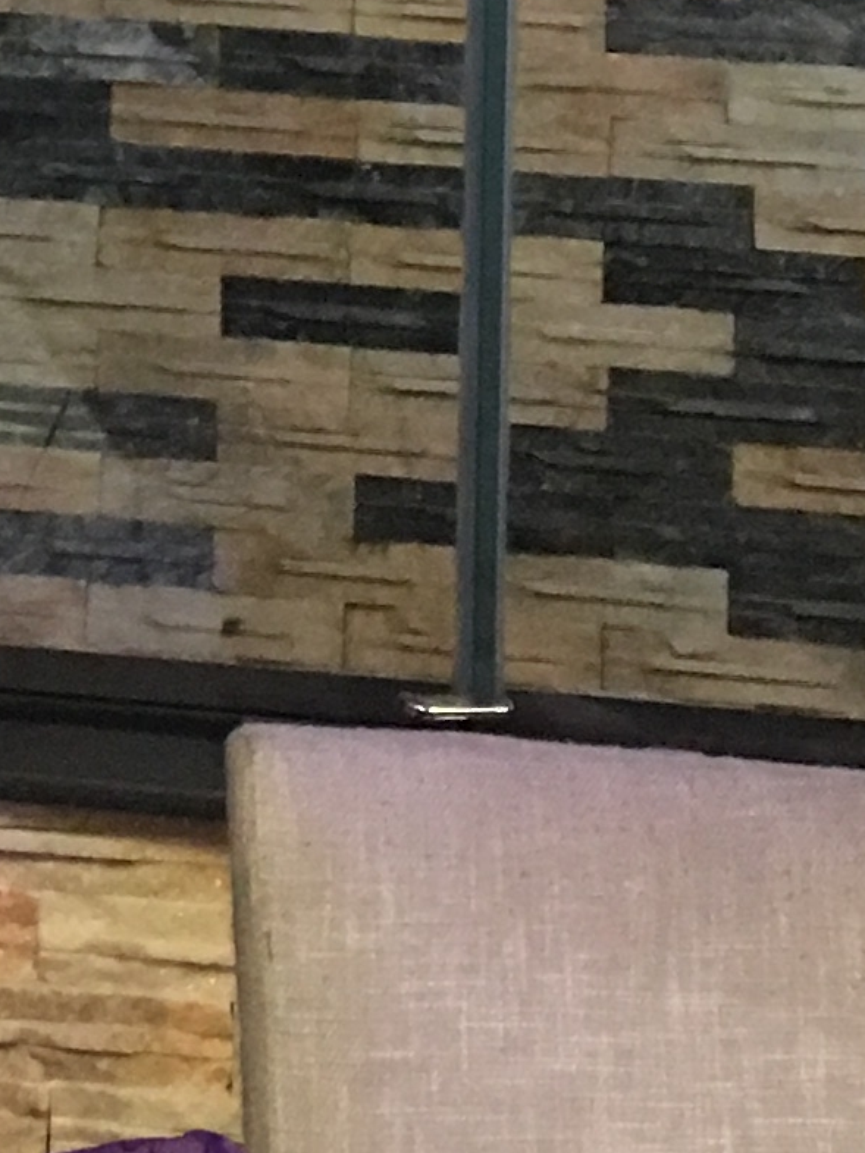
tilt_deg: +0.8
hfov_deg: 9.6
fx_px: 4963
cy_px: -986
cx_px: -474
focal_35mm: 149
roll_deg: -1.3
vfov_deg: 12.1
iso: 100
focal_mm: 4.15
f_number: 2.2
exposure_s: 1/8
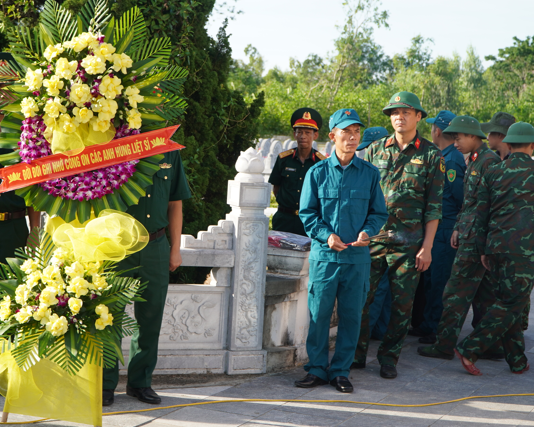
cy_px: 212
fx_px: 1011
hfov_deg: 29.6
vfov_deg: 23.8
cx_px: 241
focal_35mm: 64
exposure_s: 1/250
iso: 100
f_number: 4.5
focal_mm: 34
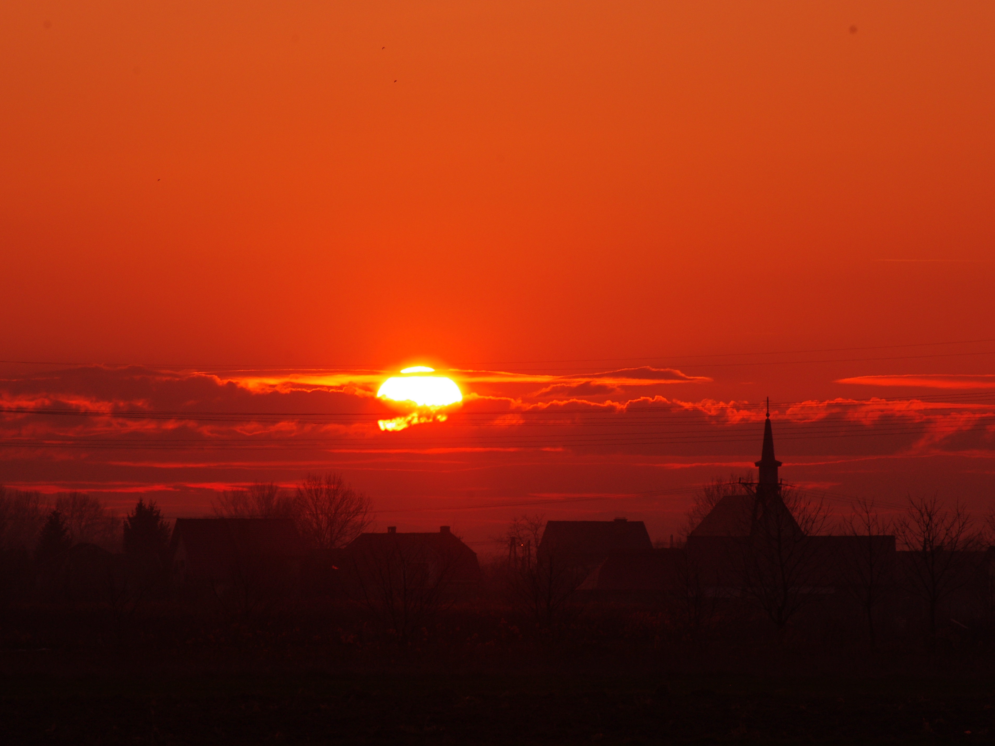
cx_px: 440
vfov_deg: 4.6
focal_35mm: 326
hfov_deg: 6.1
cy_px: 374
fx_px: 9370
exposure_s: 1/400
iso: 400
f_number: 14
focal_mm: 200
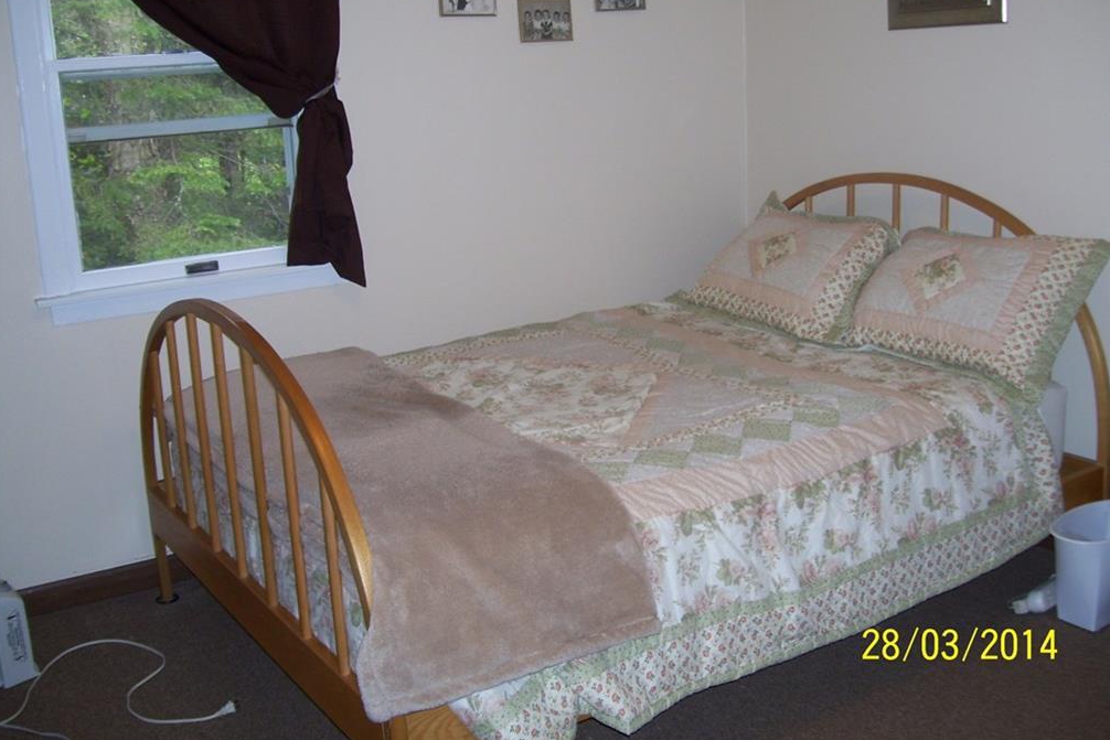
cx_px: 552
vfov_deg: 35.0
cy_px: 322
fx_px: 1172
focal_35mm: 38
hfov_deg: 50.7
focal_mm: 6
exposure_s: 1/60
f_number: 2.7
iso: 80
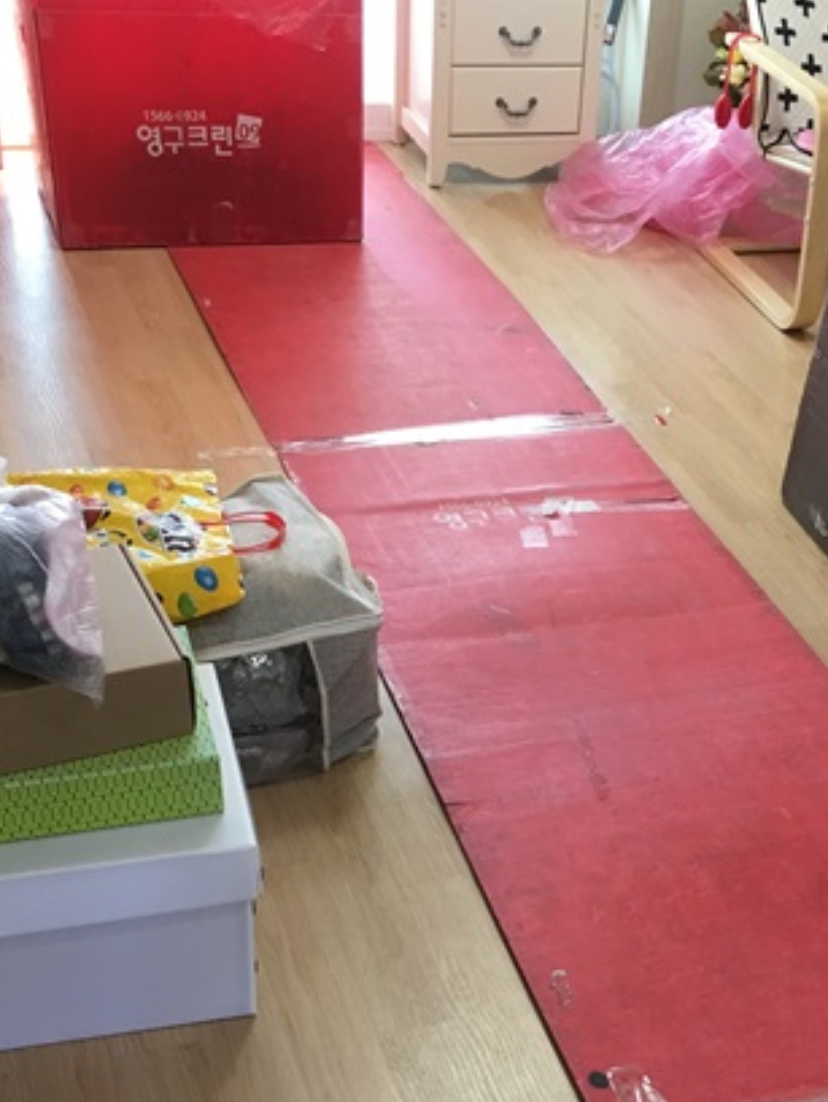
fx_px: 1626
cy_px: 841
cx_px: 593
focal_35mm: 51
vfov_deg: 36.5
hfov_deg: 28.3
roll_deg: -6.1
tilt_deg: -37.1
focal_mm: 4.15
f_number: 2.2
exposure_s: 1/30
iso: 80
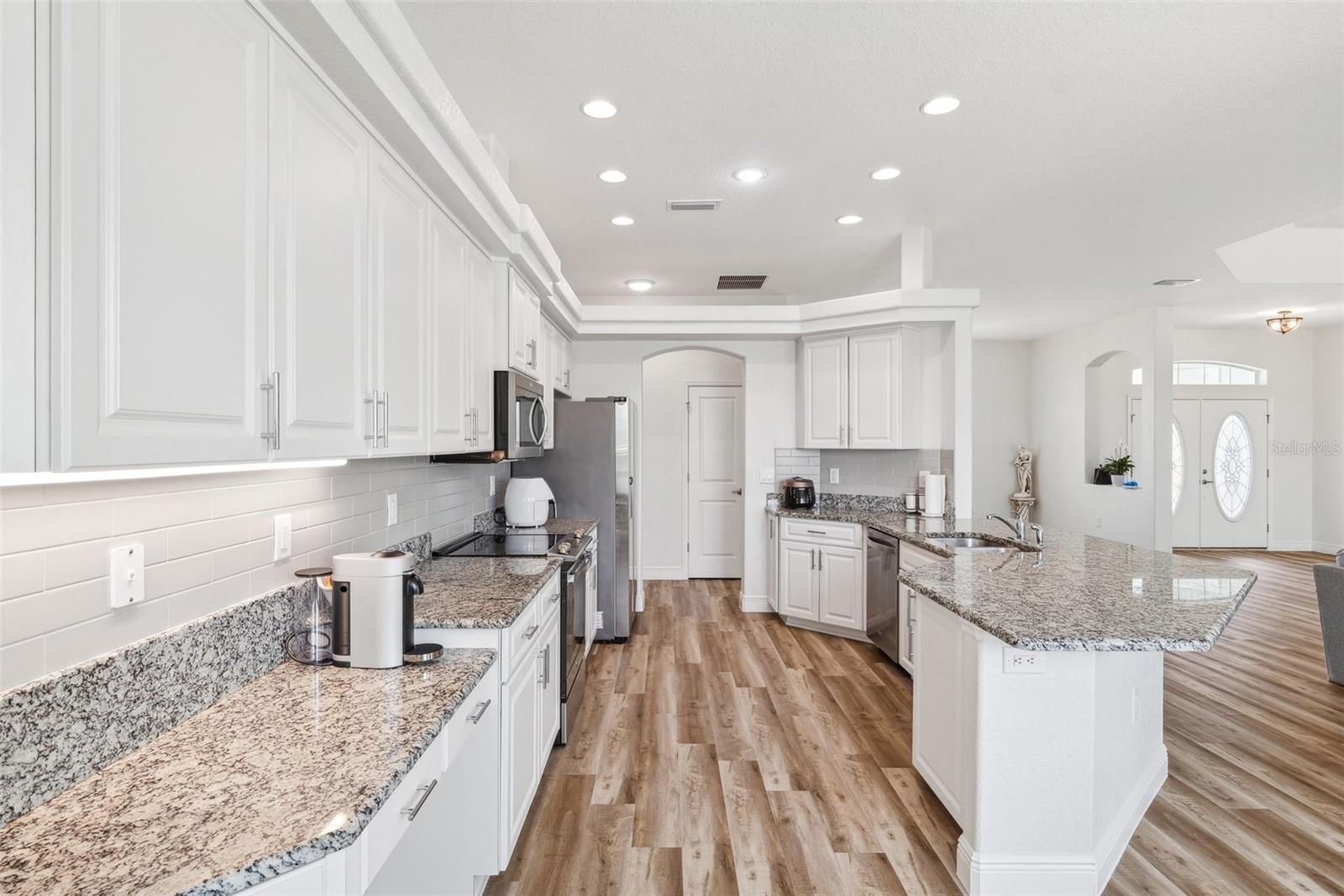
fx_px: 672
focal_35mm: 18
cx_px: 672
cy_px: 448
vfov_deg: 67.4
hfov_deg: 90.0
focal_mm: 18
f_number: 8
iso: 400
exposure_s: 1/15
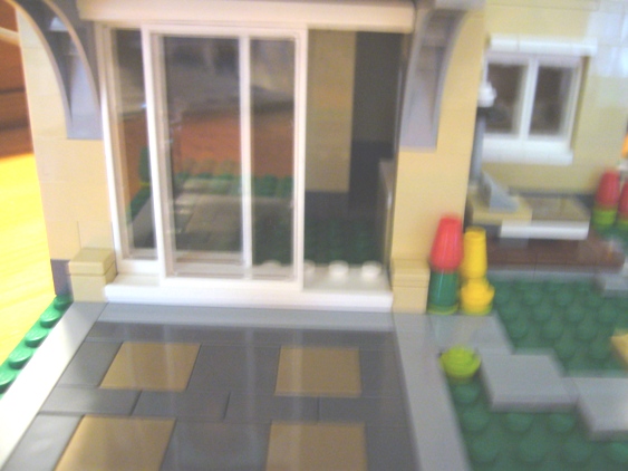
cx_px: 314
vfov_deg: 40.7
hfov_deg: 52.6
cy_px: 236
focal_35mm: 35
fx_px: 635
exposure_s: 1/8
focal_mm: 5.8
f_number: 2.8
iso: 200
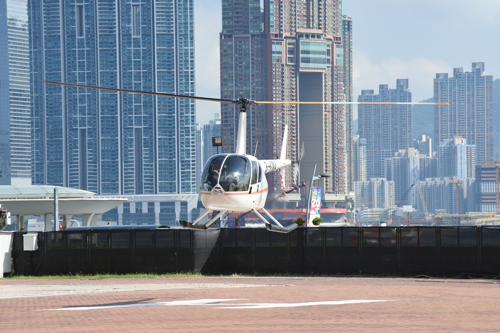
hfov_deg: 10.3
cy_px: 166
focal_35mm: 200
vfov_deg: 6.9
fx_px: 2778
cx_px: 250
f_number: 11
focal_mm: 200
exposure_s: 1/400
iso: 500
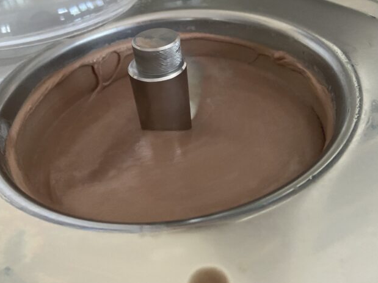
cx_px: 179
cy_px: 142
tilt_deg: -41.3
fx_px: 306
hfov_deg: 63.4
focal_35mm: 28
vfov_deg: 49.7
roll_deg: +9.5
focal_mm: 4.25
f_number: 1.8
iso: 640
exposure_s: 1/25
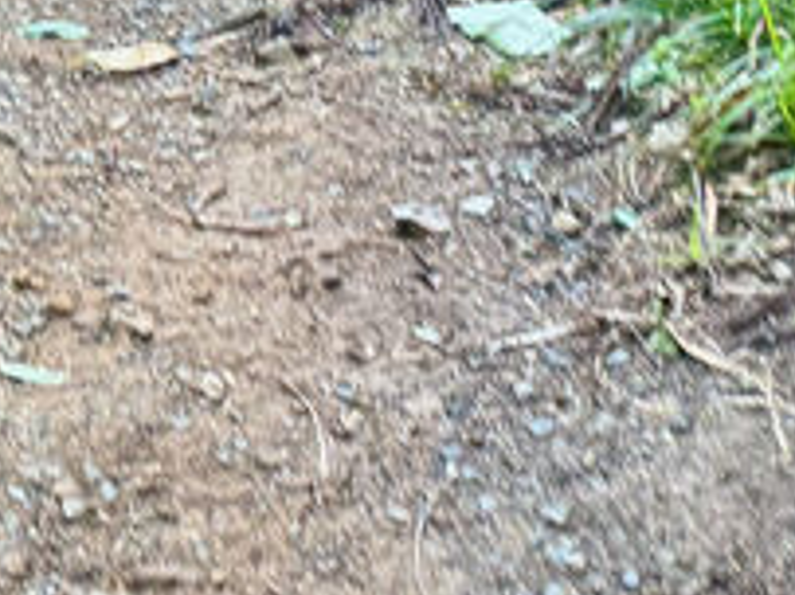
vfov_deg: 10.9
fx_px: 3122
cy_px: 196
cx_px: -94
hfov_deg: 14.2
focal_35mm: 136
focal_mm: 6.76
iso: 160
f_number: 1.78
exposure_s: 1/121
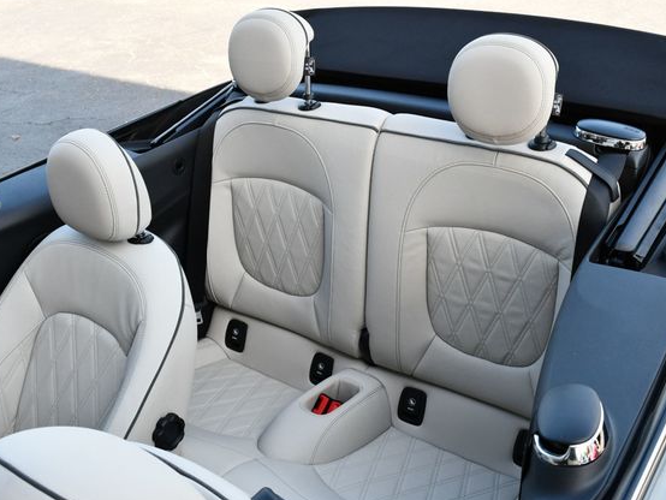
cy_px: 251
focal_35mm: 40
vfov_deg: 36.0
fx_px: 770
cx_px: 349
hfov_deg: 46.8
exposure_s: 1/250
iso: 400
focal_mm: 18
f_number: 5.6
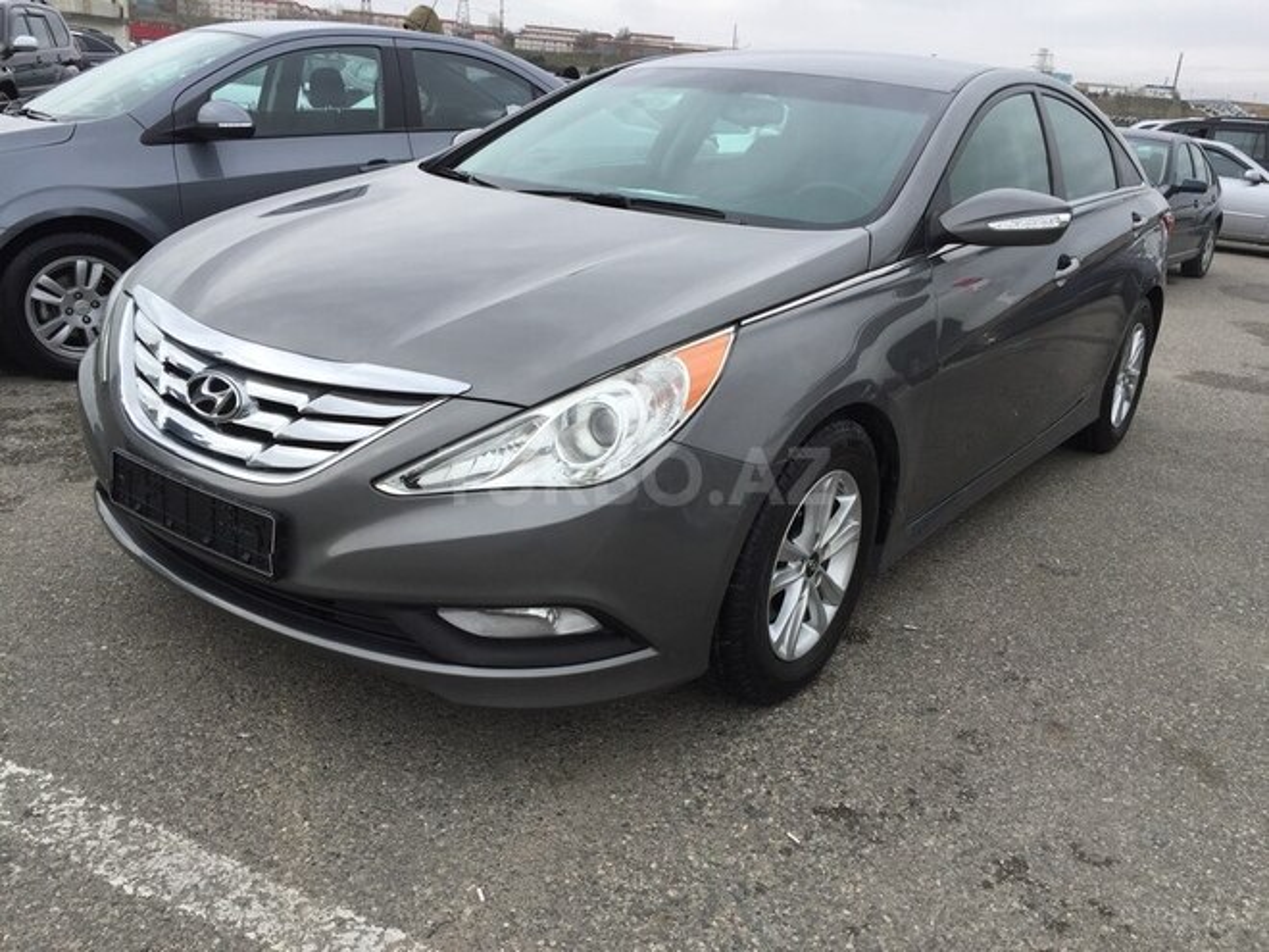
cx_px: 634
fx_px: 1063
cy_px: 476
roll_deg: -5.8
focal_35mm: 29
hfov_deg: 61.7
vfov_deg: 48.2
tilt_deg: -17.4
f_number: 2.2
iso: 32
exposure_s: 1/989
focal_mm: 4.15
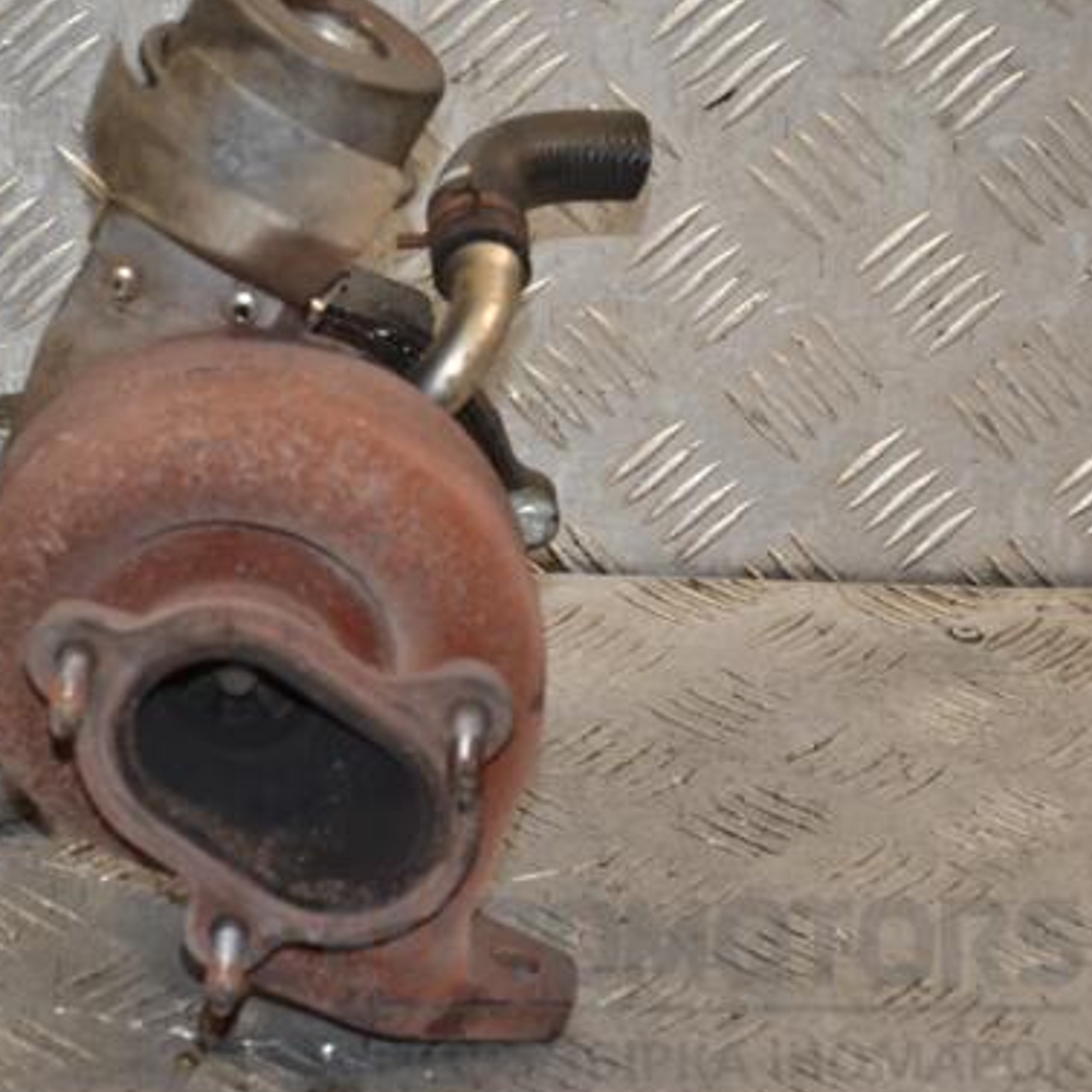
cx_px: 269
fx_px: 5068
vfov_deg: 12.3
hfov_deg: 12.3
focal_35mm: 142
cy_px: 556
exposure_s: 1/200
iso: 800
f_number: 7.1
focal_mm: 70
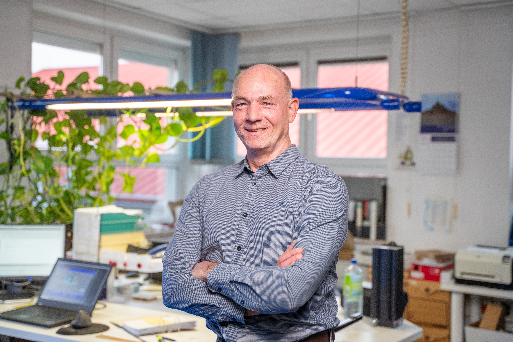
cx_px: 256
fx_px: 727
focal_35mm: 51
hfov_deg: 38.9
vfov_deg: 26.5
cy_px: 171
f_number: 2.8
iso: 800
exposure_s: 1/125
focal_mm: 51
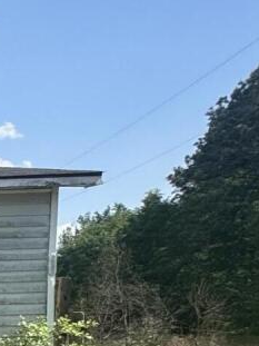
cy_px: 398
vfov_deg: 20.6
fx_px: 898
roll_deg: +1.3
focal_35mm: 90
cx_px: -534
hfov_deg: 10.7
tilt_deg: -4.6
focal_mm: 2.22
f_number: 2.2
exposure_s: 1/1217
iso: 50
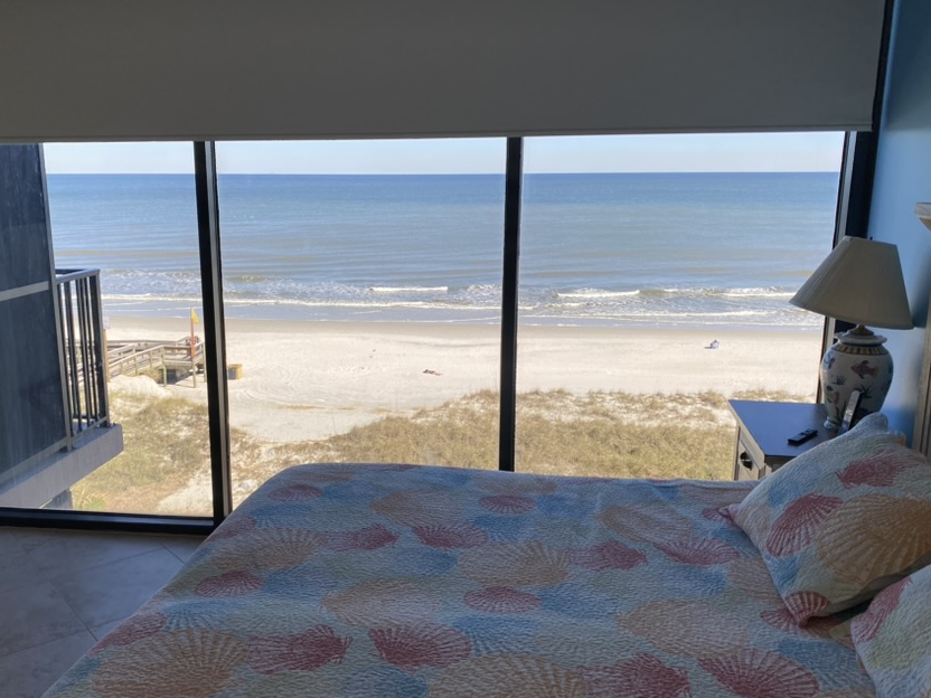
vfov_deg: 44.1
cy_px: 376
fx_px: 861
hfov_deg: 56.7
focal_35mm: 32
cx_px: 417
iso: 32
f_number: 1.8
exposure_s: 1/591
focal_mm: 4.25
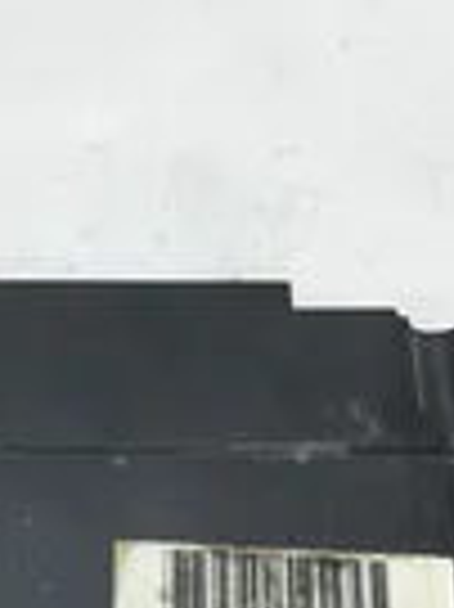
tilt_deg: -67.1
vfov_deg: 20.5
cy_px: 644
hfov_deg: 15.8
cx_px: 22
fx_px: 1611
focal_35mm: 92
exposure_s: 1/120
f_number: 2.4
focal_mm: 3.3
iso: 25
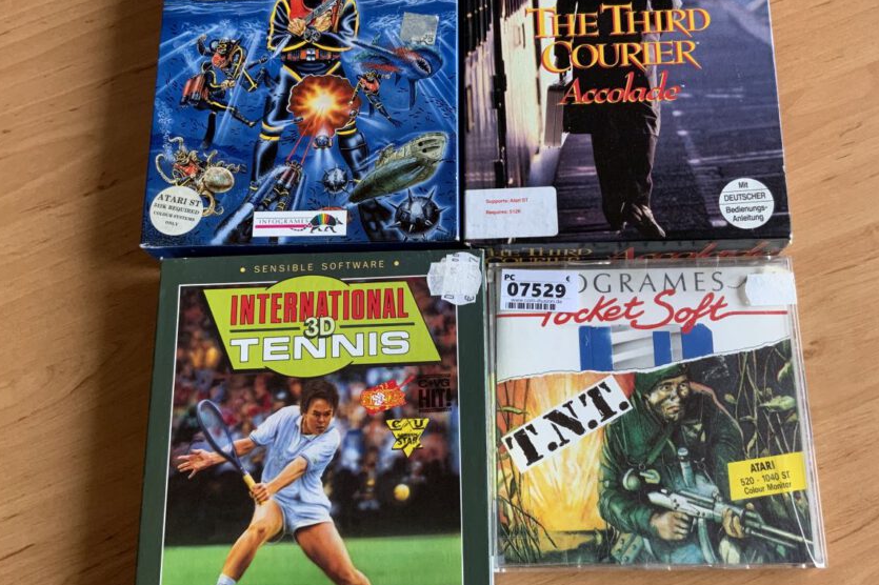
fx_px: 903
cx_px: 493
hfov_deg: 51.8
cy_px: 298
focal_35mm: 37
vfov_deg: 35.9
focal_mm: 3
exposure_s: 1/50
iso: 64
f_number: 1.8
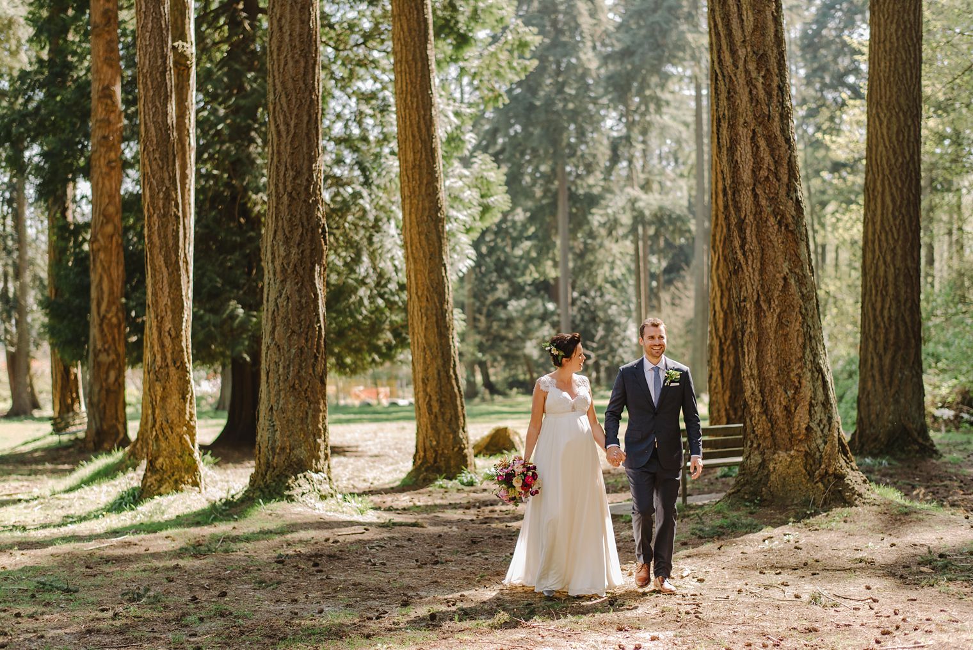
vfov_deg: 23.4
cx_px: 486
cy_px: 325
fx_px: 1568
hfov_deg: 34.5
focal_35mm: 58
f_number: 2
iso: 400
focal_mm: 58
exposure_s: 1/1000
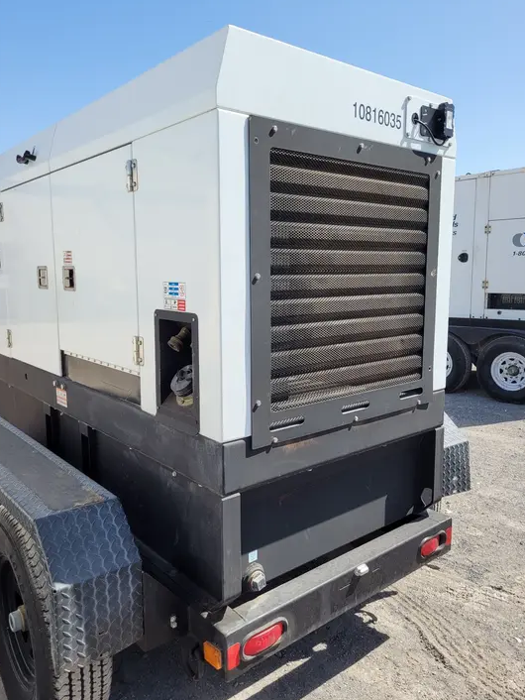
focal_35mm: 27
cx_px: 258
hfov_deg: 51.4
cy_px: 340
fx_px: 546
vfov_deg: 65.3
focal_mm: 5.4
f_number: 1.8
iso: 40
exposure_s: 1/1525
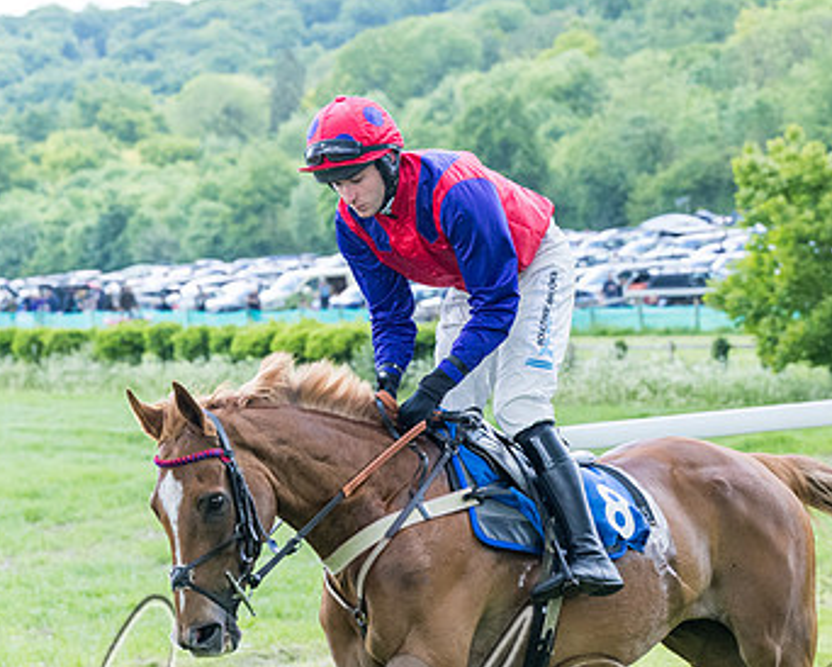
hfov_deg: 11.1
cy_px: 520
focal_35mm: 174
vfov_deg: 8.9
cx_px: 620
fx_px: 4287
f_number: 4
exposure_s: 1/1600
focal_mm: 70
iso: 800
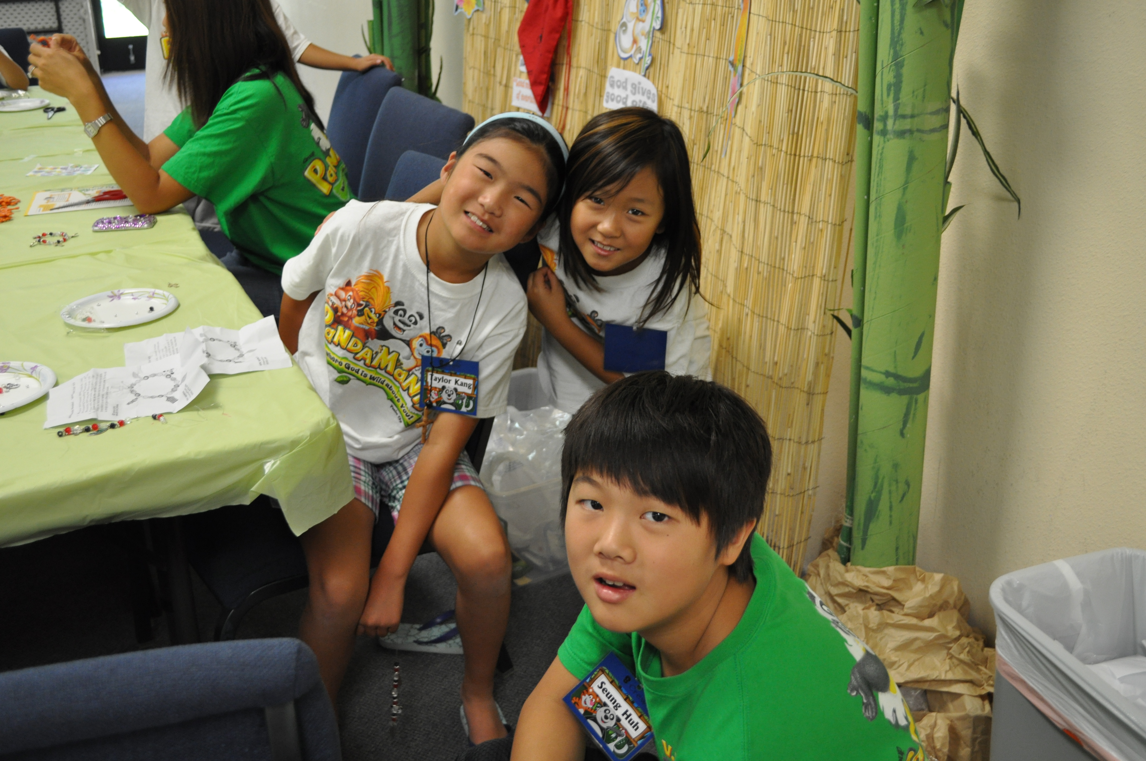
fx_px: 1145
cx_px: 573
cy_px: 380
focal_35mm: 36
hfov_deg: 53.2
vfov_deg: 36.8
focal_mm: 24
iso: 800
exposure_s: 1/30
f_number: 4
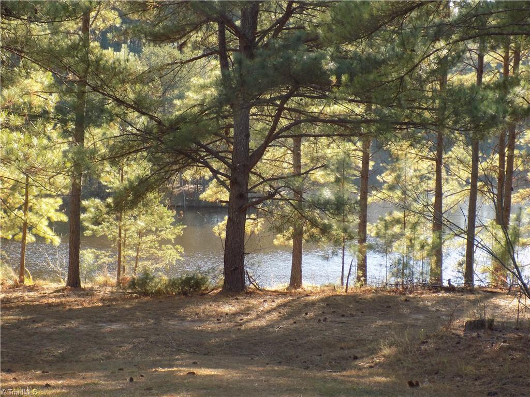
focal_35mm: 86
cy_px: 198
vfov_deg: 17.2
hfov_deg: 22.8
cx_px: 265
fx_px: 1317
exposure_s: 1/50
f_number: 4.4
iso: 80
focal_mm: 15.3
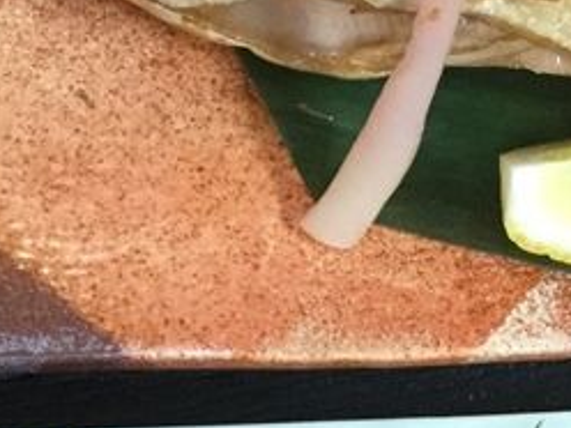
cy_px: 351
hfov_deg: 19.2
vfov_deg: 14.4
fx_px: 1683
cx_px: 213
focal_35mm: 102
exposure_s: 1/30
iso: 160
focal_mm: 3.3
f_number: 2.4
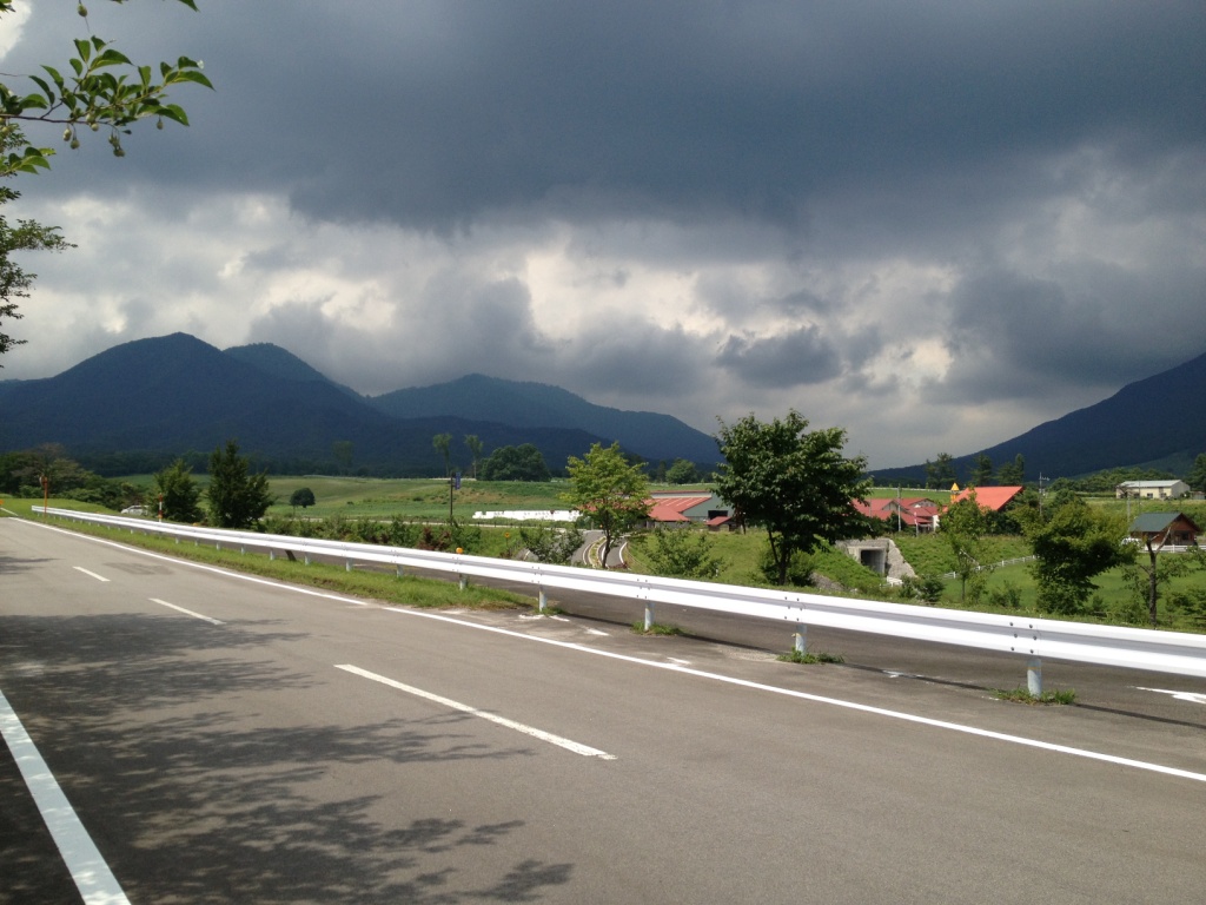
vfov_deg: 40.7
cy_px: 452
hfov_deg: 52.6
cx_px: 603
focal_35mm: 35
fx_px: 1219
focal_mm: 4.28
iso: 50
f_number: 2.4
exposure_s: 1/1905
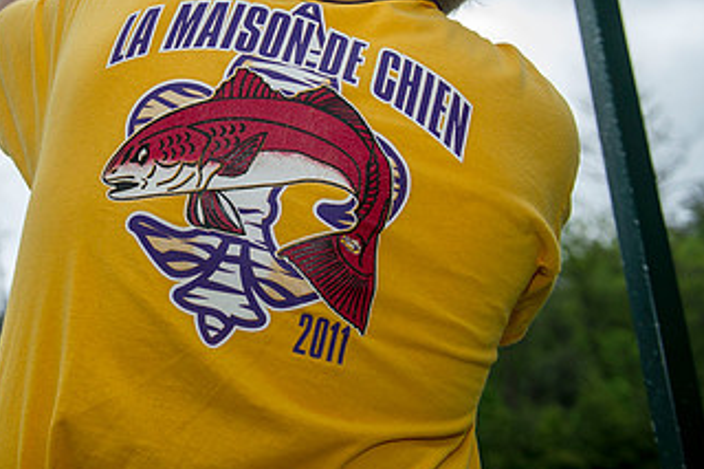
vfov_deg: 23.0
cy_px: 81
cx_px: 134
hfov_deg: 33.4
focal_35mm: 58
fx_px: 1134
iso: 640
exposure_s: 1/100
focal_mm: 32
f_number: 3.5
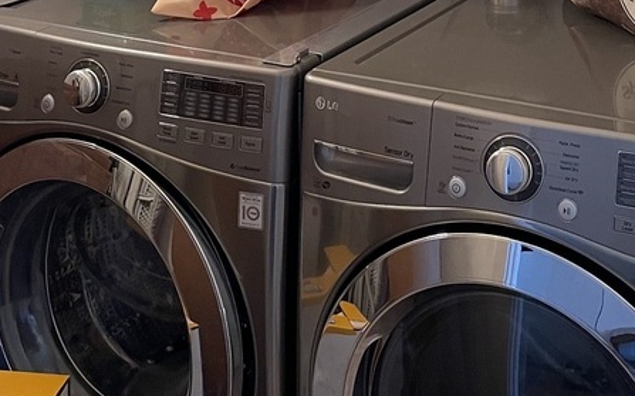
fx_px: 1107
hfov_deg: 31.7
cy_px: -209
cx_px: 430
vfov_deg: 18.0
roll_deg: -0.3
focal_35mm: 64
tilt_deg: -4.5
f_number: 1.6
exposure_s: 1/60
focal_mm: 5.1
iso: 200
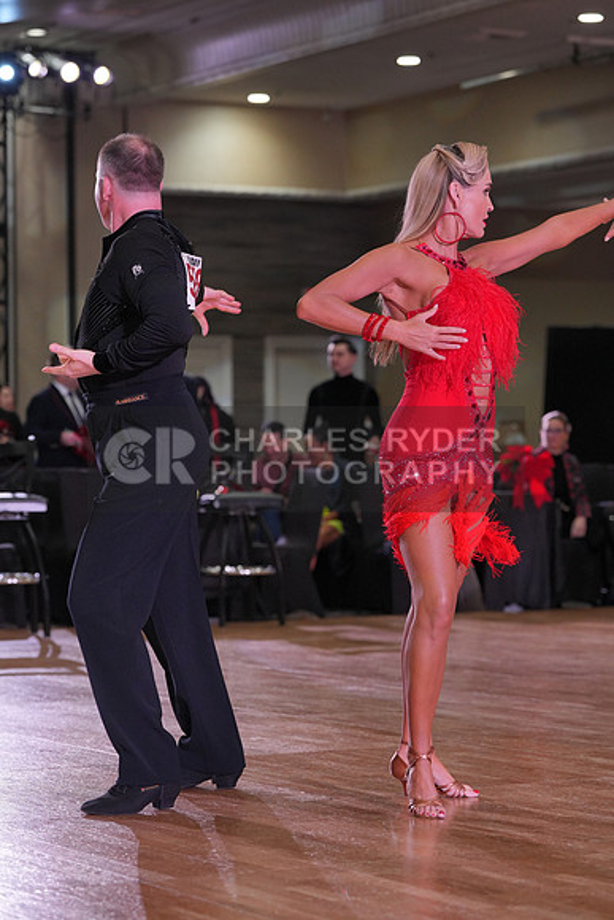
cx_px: 307
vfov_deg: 19.1
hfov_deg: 12.8
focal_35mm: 107
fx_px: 2736
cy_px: 460
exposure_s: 1/500
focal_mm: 107
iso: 1600
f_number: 4
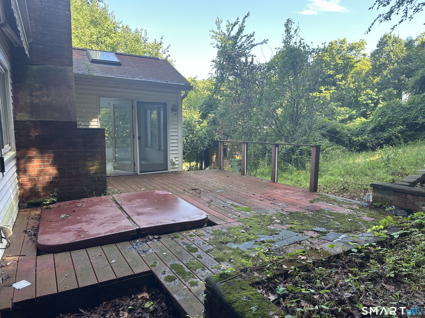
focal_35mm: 24
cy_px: 159
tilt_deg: -6.3
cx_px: 212
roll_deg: -1.7
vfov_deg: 56.8
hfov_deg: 71.6
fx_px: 295
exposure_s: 1/194
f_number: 1.78
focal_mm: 6.86
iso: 80
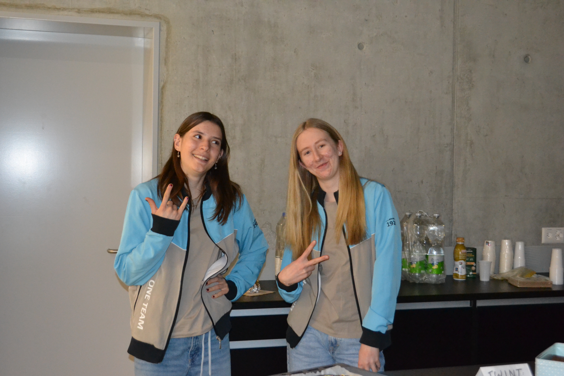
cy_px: 188
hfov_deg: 41.1
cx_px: 282
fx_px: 752
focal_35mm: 48
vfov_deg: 28.1
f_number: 4.8
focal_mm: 32
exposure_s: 1/60
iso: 3200
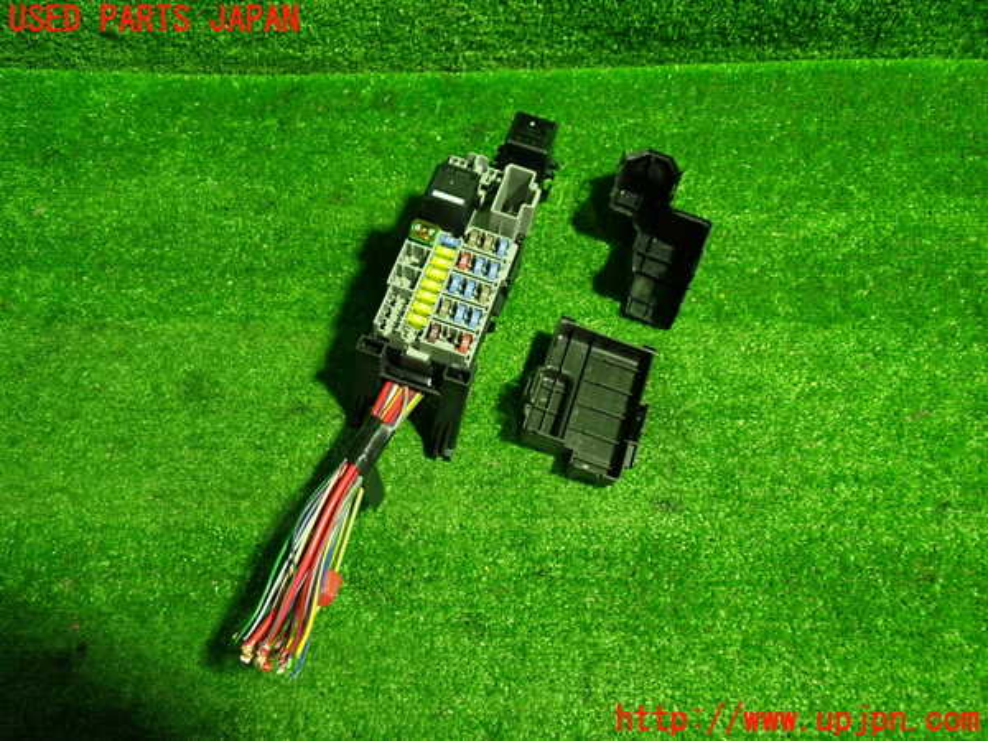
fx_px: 856
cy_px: 370
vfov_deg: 46.8
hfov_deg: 60.0
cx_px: 494
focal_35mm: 30
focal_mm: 5.4
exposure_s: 1/30
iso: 320
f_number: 2.3
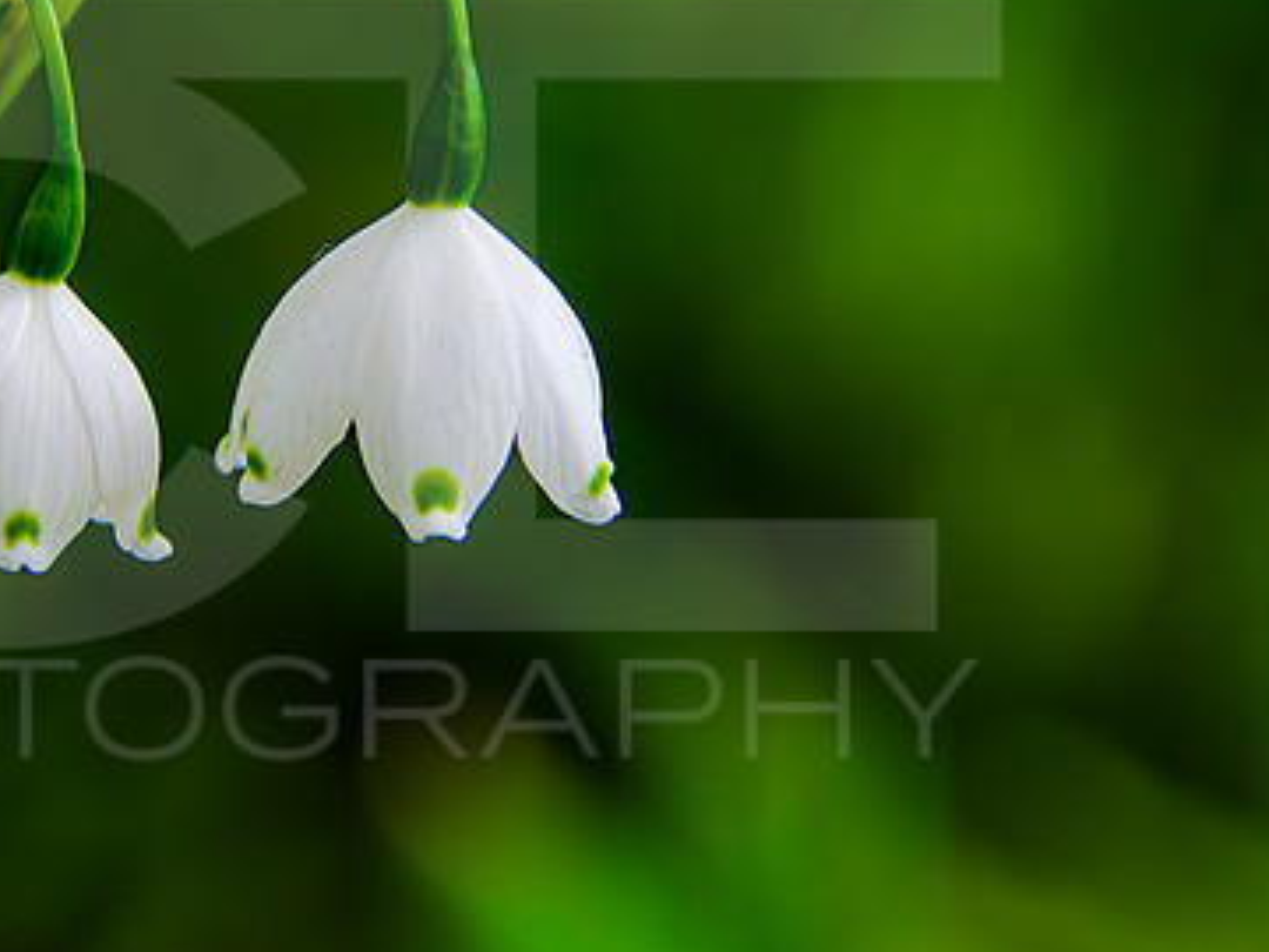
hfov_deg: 6.2
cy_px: 379
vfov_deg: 4.6
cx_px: 344
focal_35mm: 321
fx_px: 11768
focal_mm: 112
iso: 500
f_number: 5.6
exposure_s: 1/1000
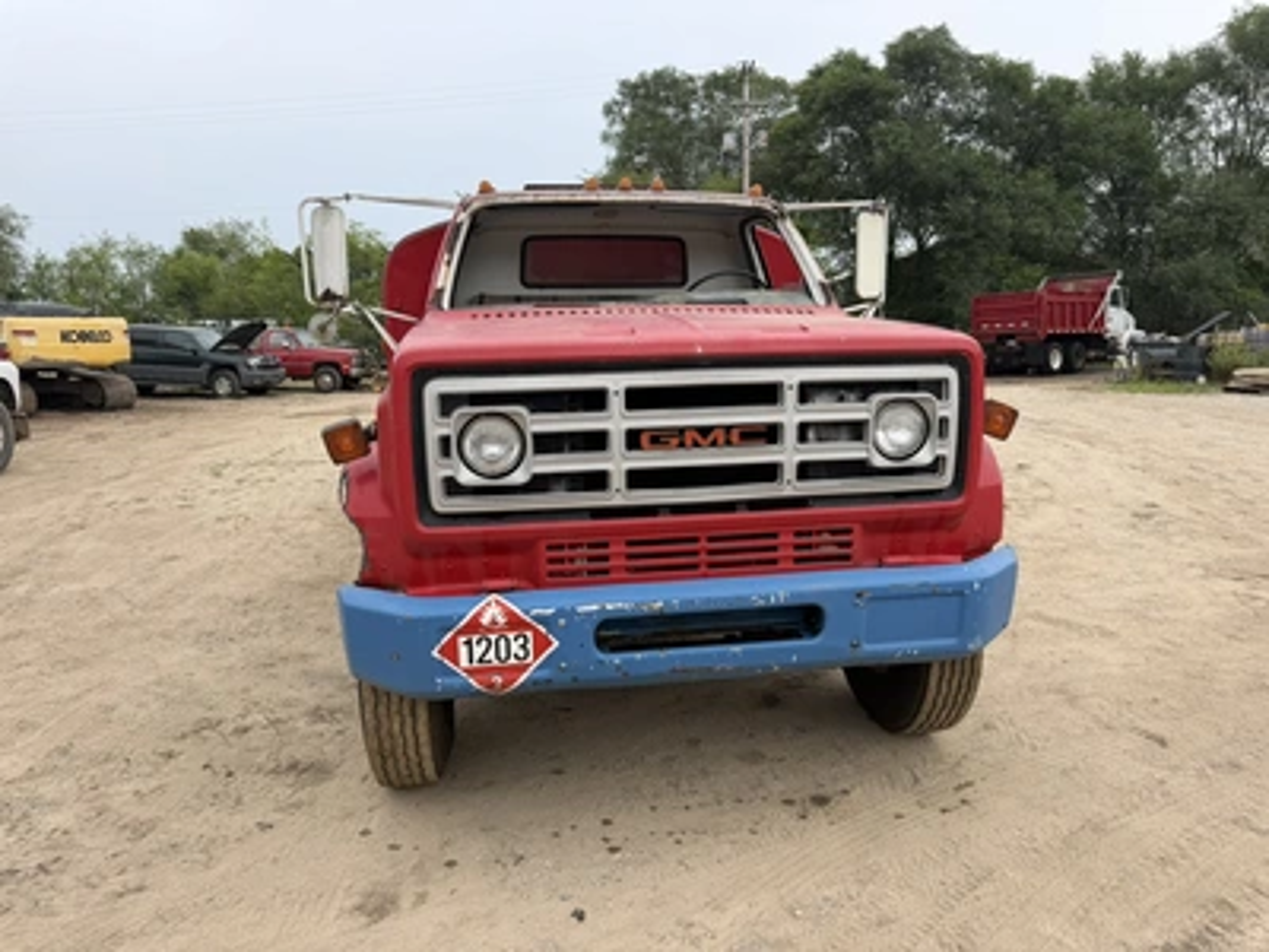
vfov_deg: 56.8
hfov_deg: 71.6
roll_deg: +2.1
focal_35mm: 24
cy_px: 476
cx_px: 634
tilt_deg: -8.5
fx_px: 880
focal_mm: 6.76
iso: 80
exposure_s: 1/1585
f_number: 1.78
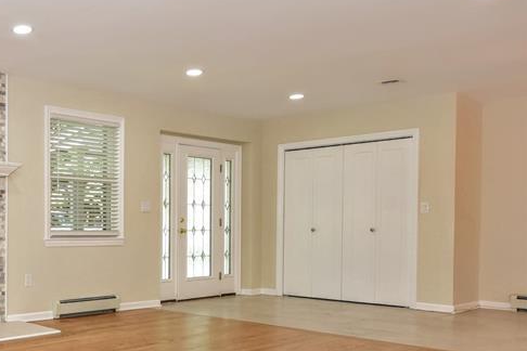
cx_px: -26
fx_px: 586
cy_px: 237
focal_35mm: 40
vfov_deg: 33.1
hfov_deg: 40.8
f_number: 5
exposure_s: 1/100
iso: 800
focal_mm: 19
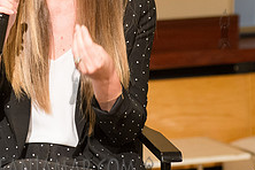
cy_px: -27
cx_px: 76
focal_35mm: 209
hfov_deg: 9.8
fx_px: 1480
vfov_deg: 6.5
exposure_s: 1/160
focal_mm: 80
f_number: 4
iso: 2500
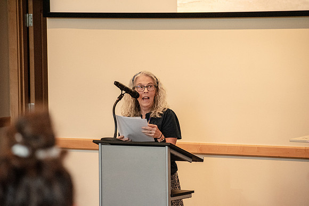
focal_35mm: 195
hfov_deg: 10.5
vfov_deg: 7.0
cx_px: 154
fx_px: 1674
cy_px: 103
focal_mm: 130
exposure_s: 1/200
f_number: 5.6
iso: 3600
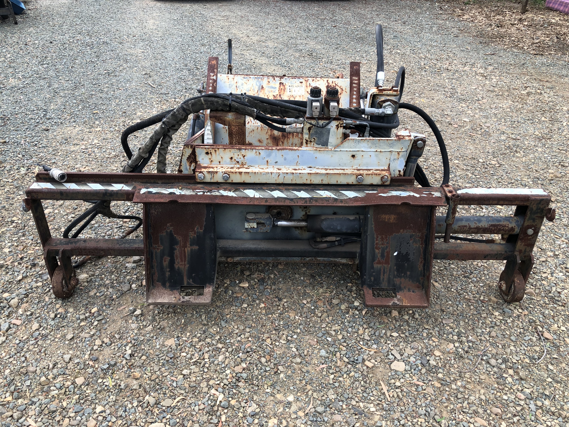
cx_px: 284
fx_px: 460
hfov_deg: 63.4
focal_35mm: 28
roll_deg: -1.6
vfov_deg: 49.7
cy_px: 214
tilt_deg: -32.2
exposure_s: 1/257
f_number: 1.8
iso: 20
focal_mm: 3.99
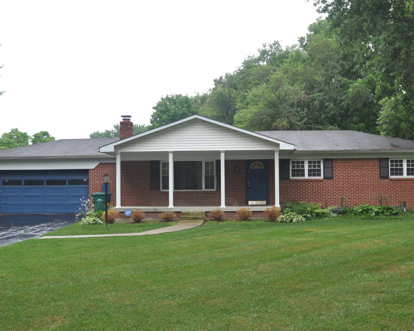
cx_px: 207
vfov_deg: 35.9
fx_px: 511
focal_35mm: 42
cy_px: 173
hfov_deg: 44.1
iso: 200
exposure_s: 1/200
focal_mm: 21
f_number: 5
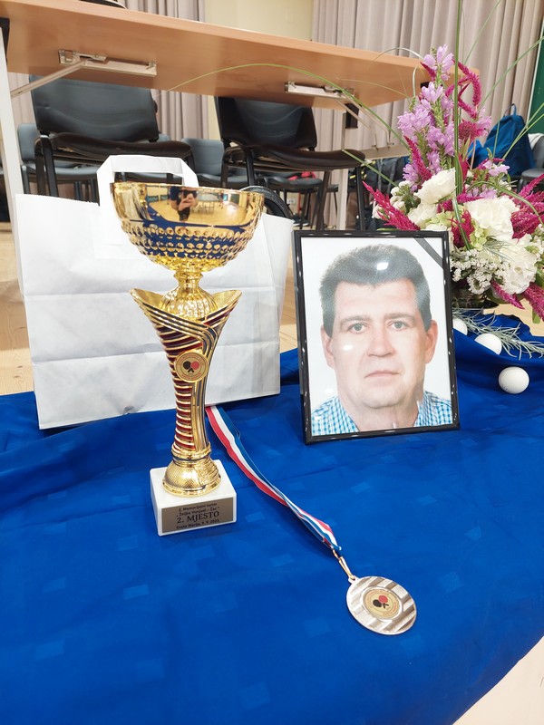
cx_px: 272
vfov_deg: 69.4
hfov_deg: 54.9
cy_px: 362
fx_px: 524
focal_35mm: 25
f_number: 1.8
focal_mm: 5.23
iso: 200
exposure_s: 1/50
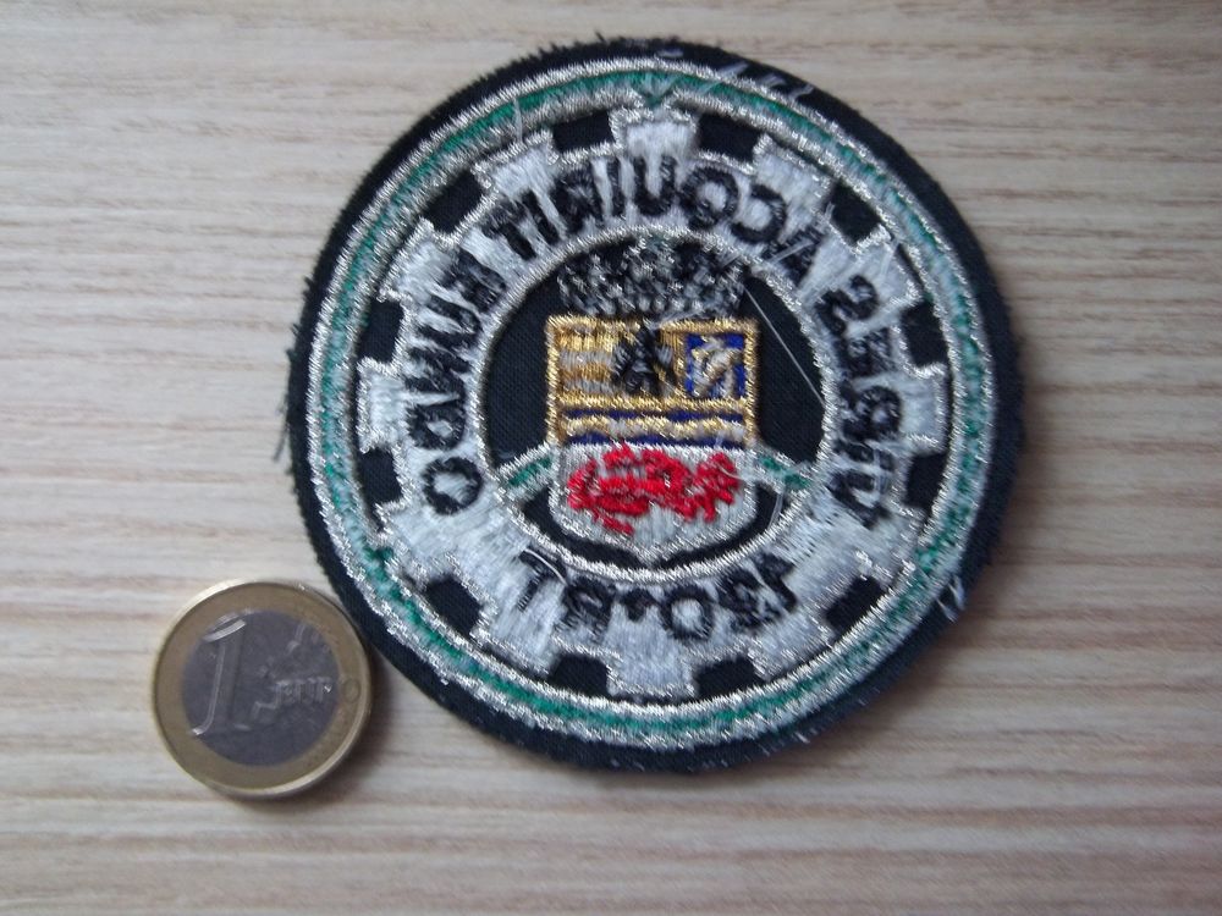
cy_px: 458
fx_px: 988
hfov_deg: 63.4
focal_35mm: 28
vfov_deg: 49.7
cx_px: 611
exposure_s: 1/8
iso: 172
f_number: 3.5
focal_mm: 5.05
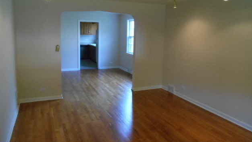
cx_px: 129
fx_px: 194
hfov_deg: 66.0
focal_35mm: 29
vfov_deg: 40.1
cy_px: 57
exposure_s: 1/80
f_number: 3.4
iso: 800
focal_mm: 4.7
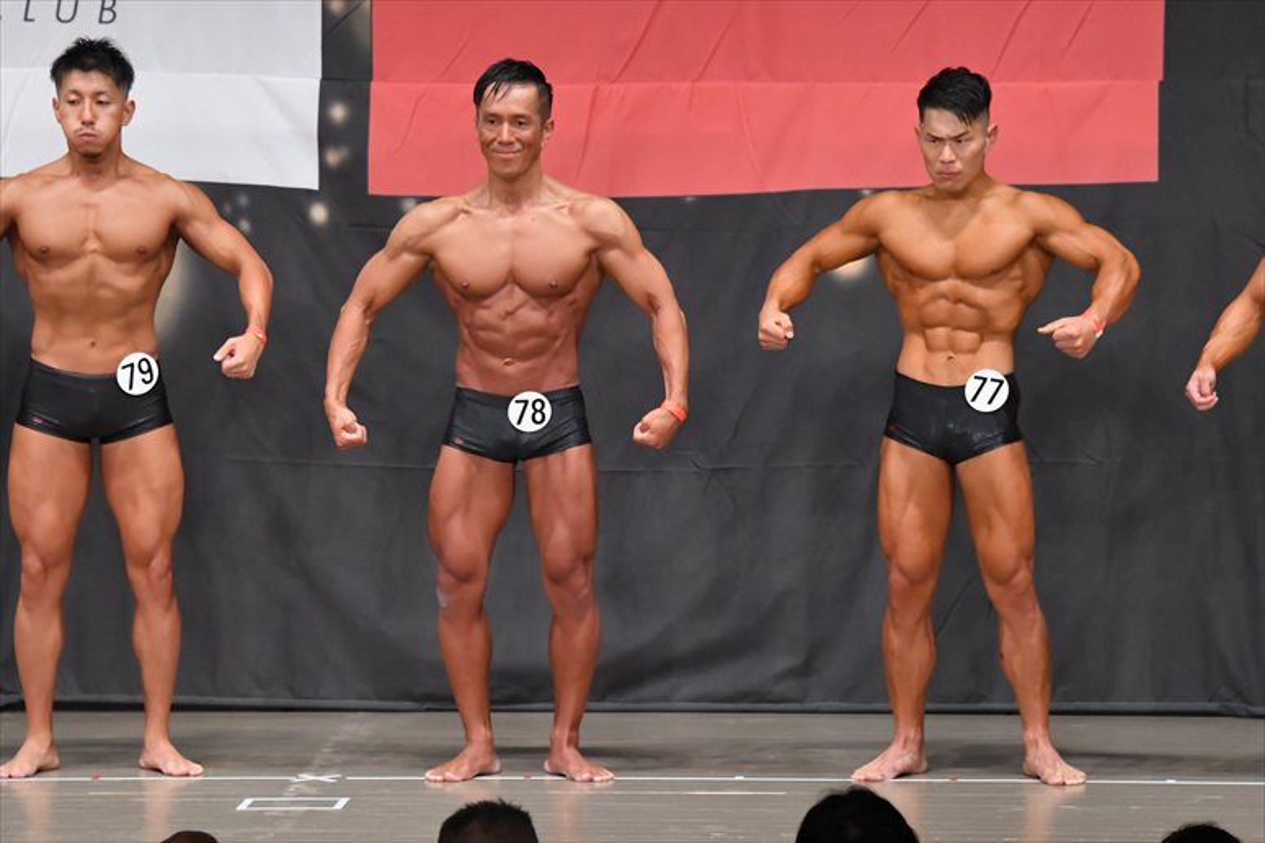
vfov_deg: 6.1
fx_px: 7902
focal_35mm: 225
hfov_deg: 9.2
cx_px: 632
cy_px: 422
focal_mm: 150
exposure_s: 1/400
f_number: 5.6
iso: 6400
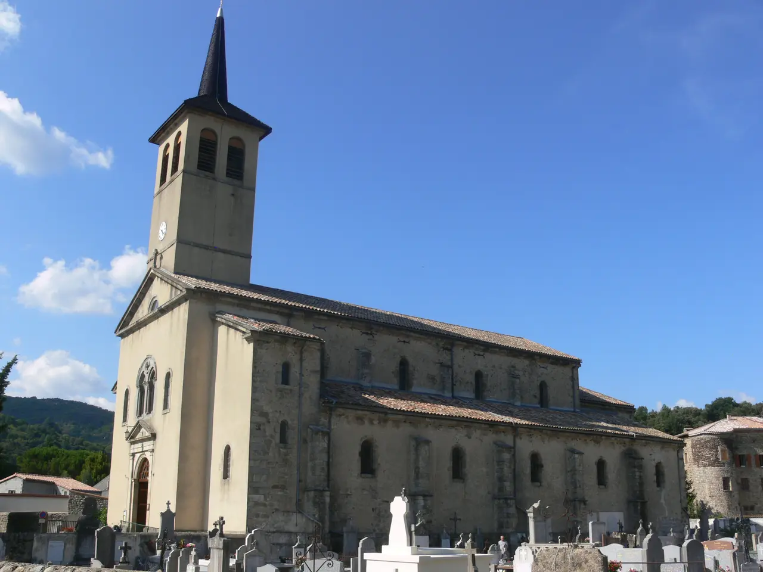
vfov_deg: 40.7
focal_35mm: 35
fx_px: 771
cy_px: 286
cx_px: 382
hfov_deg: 52.6
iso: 80
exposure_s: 1/400
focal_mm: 7.4
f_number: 5.6
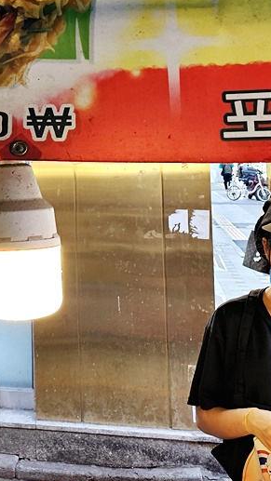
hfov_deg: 18.4
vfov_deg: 32.4
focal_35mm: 63
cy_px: 97
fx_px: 804
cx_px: -27
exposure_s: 1/120
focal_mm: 6.3
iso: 64
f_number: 1.7
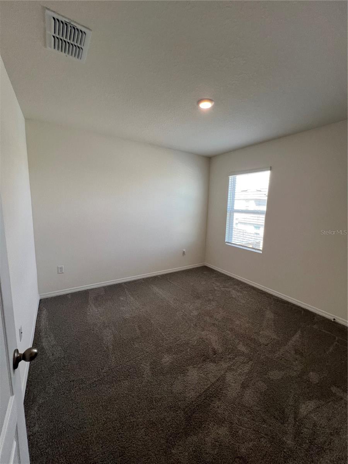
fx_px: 174
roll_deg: -2.3
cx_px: 174
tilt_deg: -9.1
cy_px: 232
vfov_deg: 106.2
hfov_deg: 89.9
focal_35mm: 13
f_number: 1.8
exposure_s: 1/120
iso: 80
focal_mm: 1.57
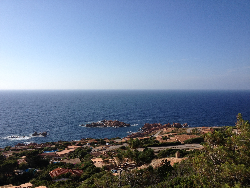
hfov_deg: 52.6
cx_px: 125
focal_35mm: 35
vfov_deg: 40.7
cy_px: 94
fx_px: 253
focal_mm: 4.28
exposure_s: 1/2304
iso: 50
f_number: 2.4
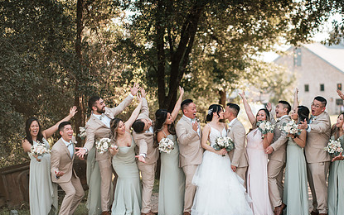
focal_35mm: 122
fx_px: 1145
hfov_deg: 17.1
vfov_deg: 10.8
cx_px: 226
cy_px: 115
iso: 100
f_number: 1.8
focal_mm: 85
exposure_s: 1/800
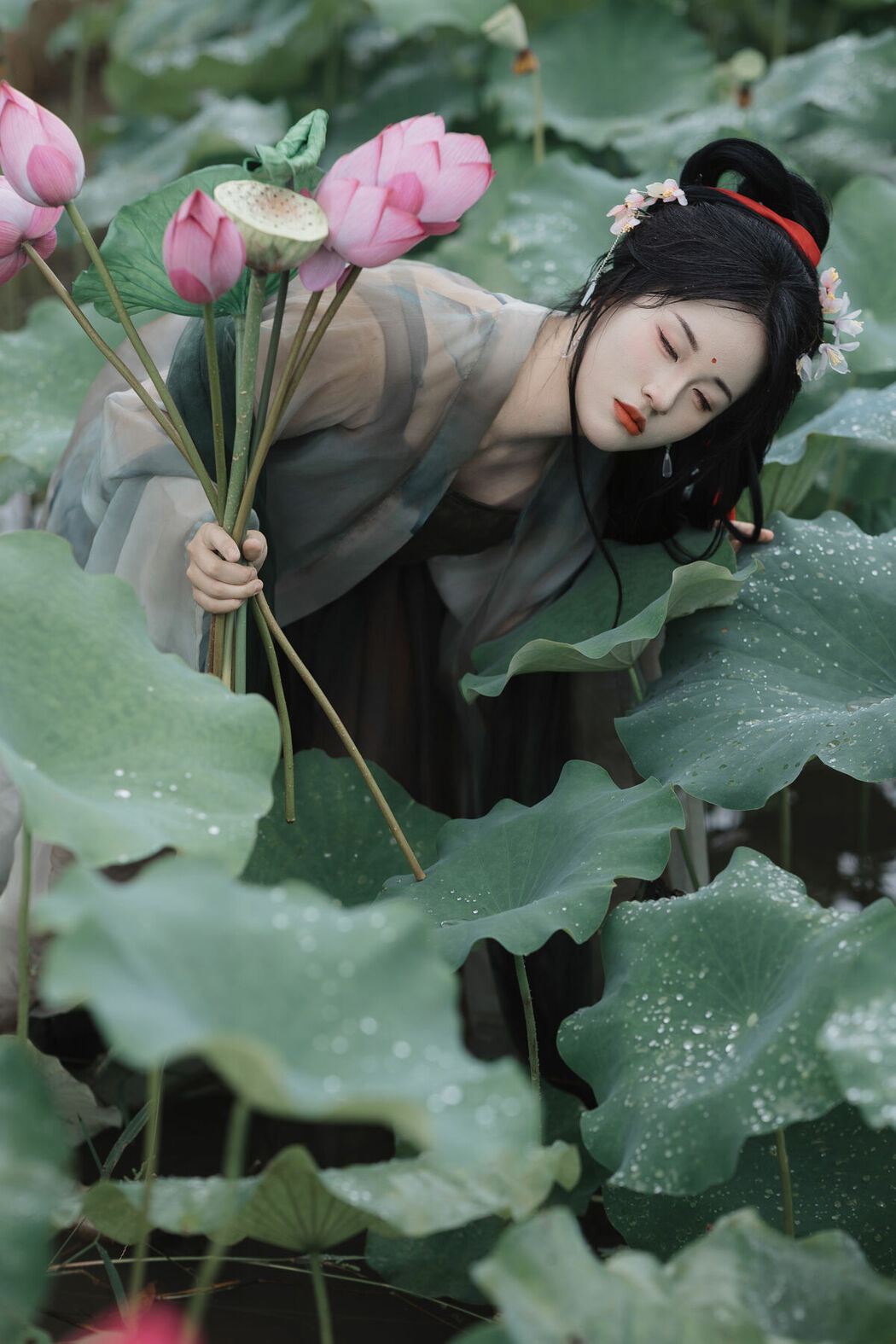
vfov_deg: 23.9
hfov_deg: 16.1
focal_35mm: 85
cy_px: 672
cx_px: 448
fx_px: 3173
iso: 100
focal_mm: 85
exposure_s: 1/640
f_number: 2.8
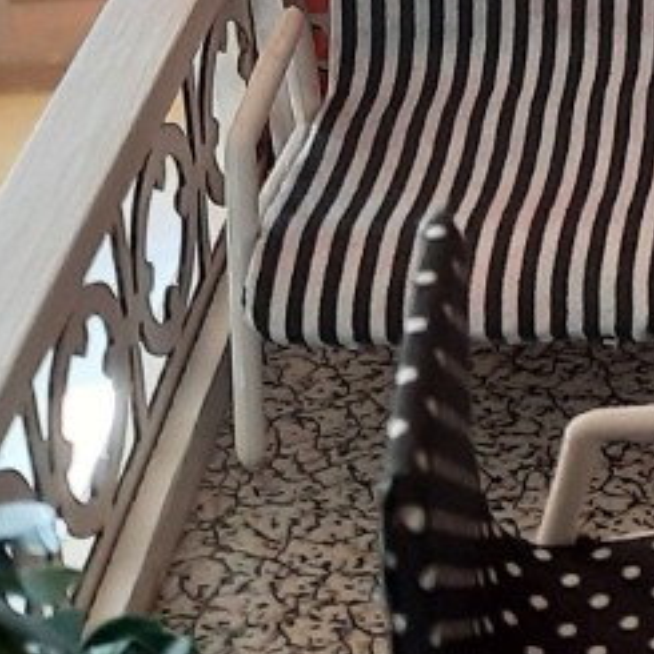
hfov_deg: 11.7
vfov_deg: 12.9
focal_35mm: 130
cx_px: 1399
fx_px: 2779
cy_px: -254
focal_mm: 4.6
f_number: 2
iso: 80
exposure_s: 1/50
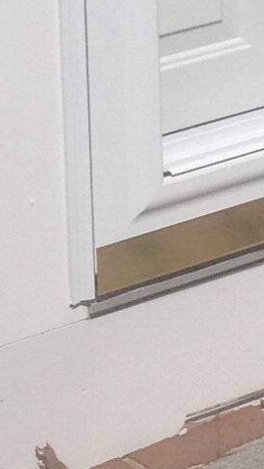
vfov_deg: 9.9
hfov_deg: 5.9
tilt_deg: -8.8
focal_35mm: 204
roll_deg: +1.1
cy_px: -401
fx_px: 2538
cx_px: 432
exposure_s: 1/6061
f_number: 2.4
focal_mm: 4.28
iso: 50
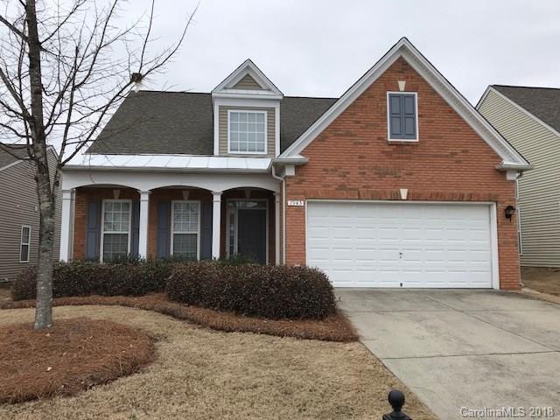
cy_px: 210
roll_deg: +0.1
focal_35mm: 28
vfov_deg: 49.7
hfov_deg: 63.4
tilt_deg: +6.0
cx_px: 280
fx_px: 453
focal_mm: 3.99
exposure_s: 1/1570
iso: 20
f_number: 1.8
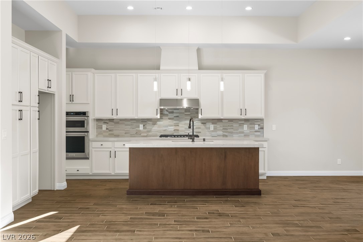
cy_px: 121
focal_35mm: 40
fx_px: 403
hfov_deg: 48.5
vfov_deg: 33.4
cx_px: 182
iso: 400
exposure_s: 1/1.67
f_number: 8
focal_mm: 27
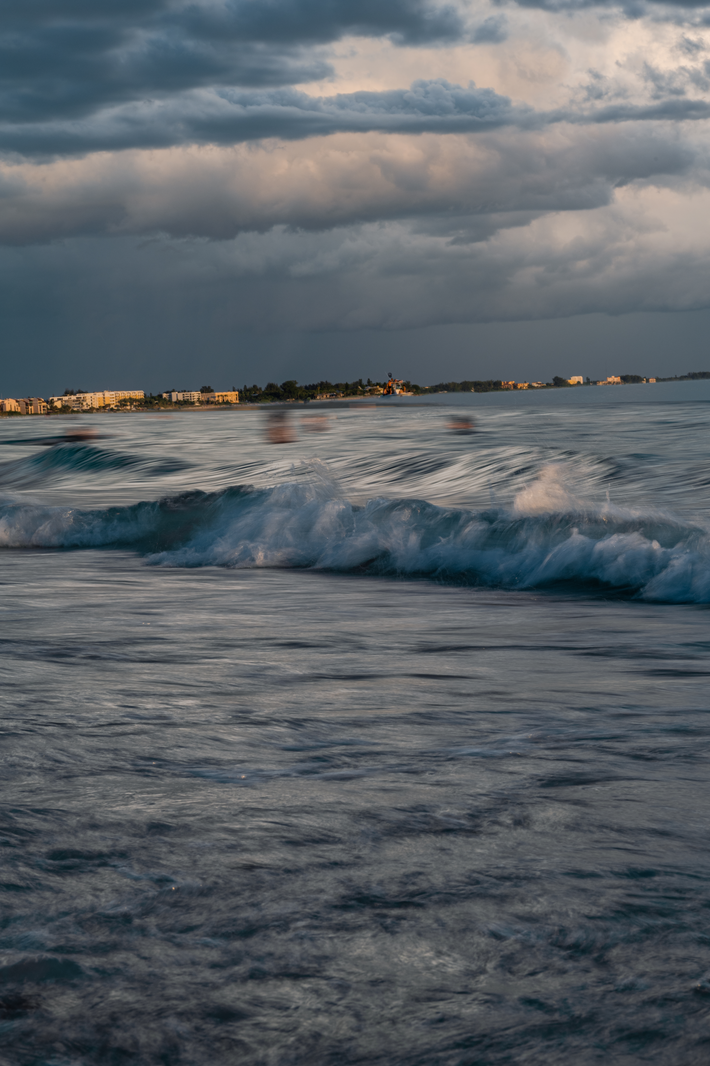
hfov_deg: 16.4
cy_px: 536
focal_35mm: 83
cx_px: 417
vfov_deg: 24.5
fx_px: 2455
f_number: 22
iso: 40
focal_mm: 70
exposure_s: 1/13
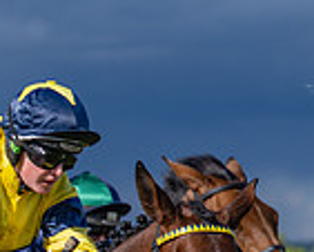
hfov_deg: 5.1
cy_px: 383
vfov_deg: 4.1
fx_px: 3506
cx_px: -56
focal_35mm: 377
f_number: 2.8
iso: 100
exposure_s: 1/2000
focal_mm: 70
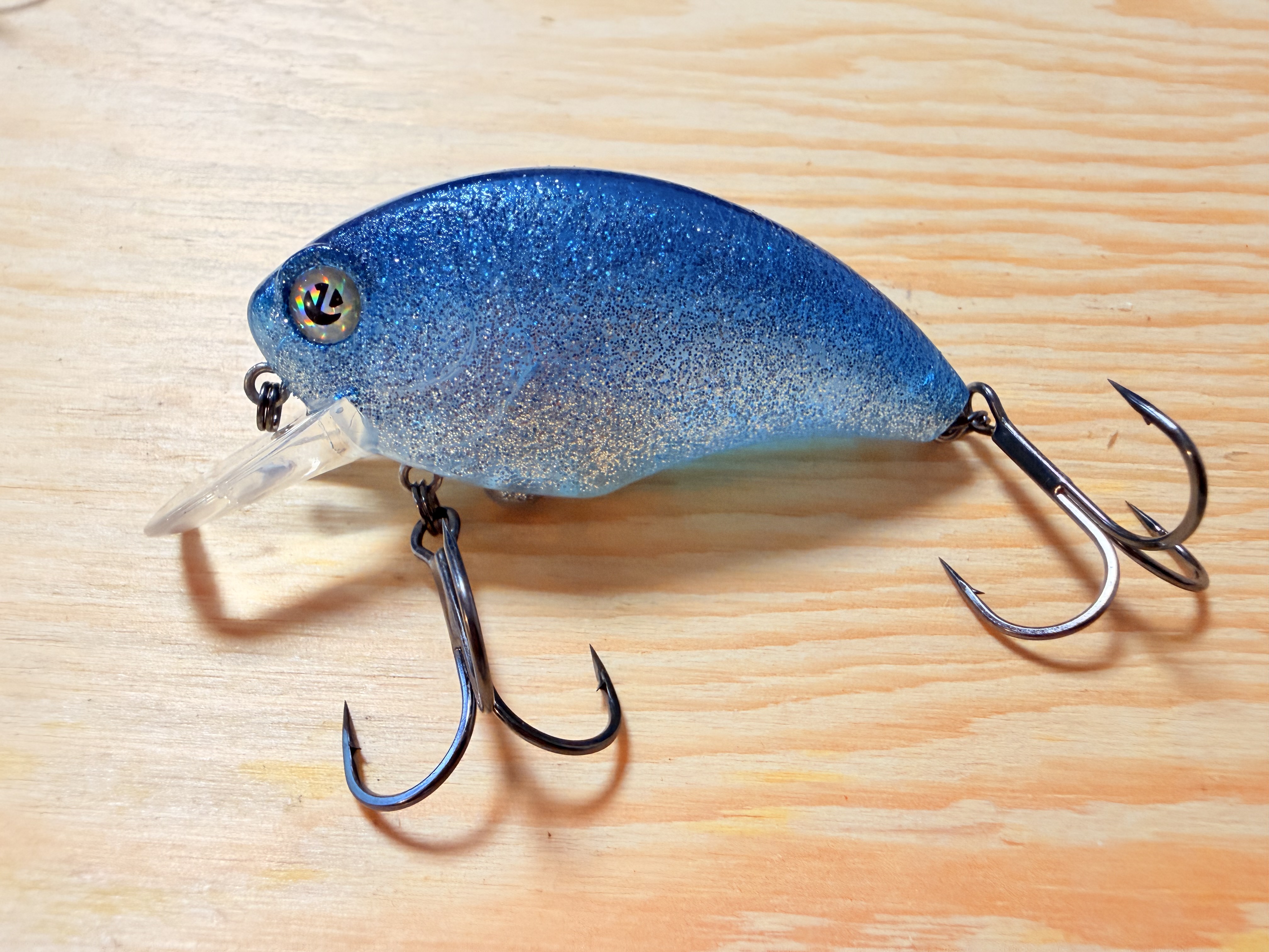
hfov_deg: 71.6
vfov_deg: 56.8
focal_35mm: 24
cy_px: 476
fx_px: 880
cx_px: 634
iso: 200
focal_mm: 2.22
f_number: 2.2
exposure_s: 1/50
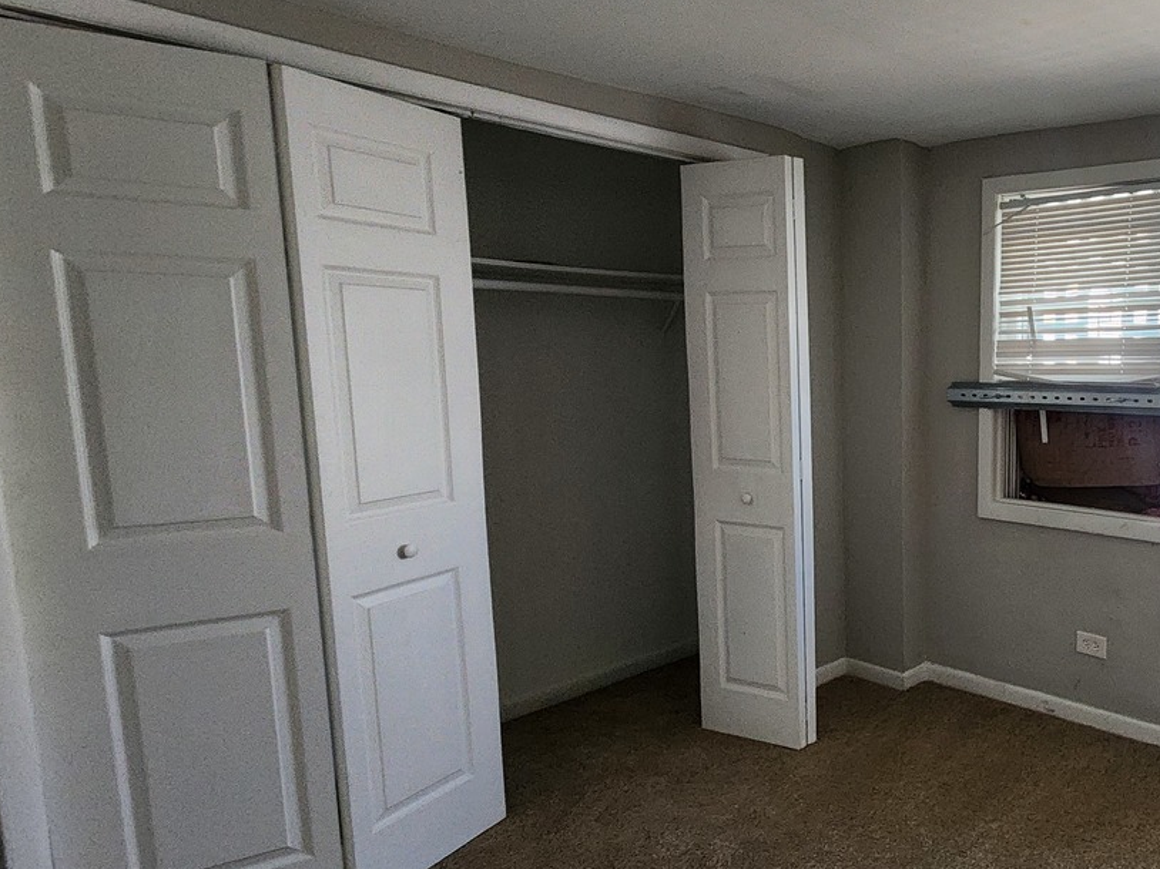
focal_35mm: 23
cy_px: 456
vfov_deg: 58.8
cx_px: 1015
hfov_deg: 63.5
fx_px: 771
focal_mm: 2.2
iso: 320
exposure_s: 1/60
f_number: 2.2
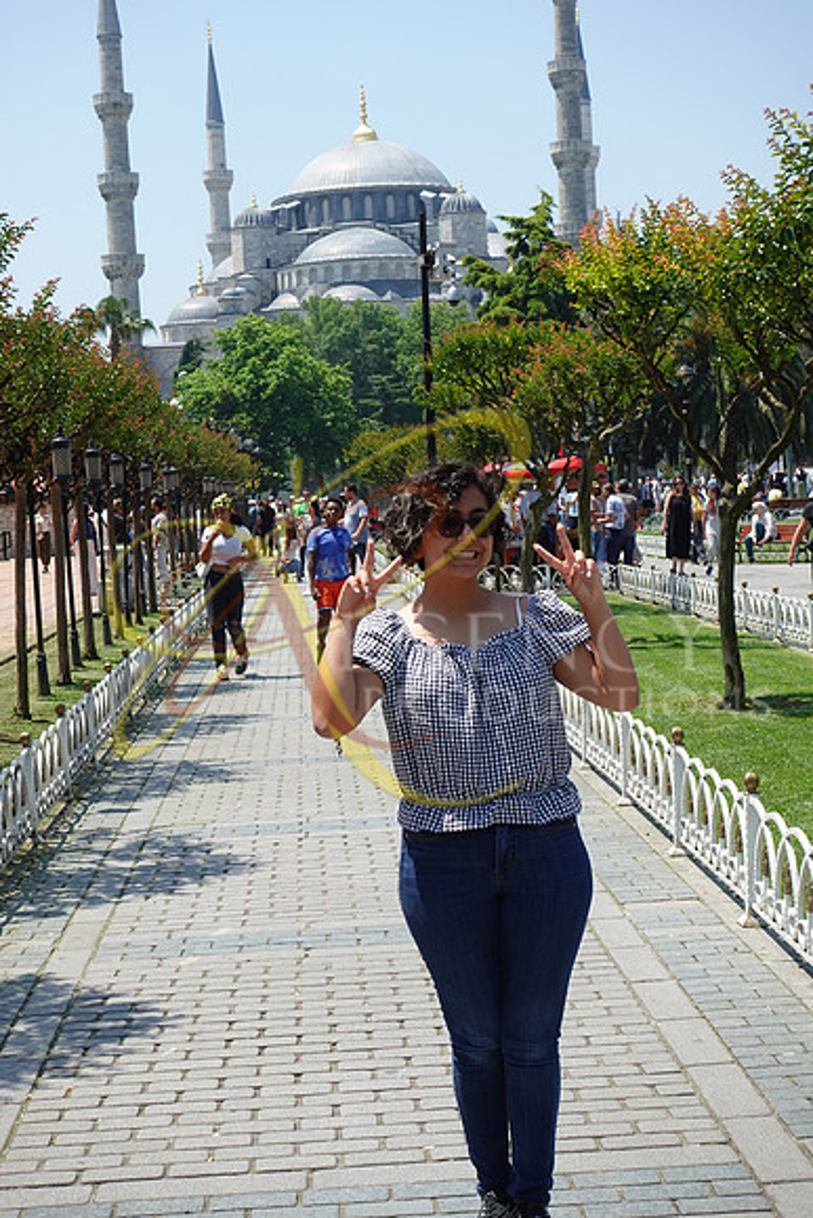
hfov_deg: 20.9
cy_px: 609
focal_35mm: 65
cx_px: 406
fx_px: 2200
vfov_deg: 31.0
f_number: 5.6
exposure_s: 1/400
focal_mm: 24
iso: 125
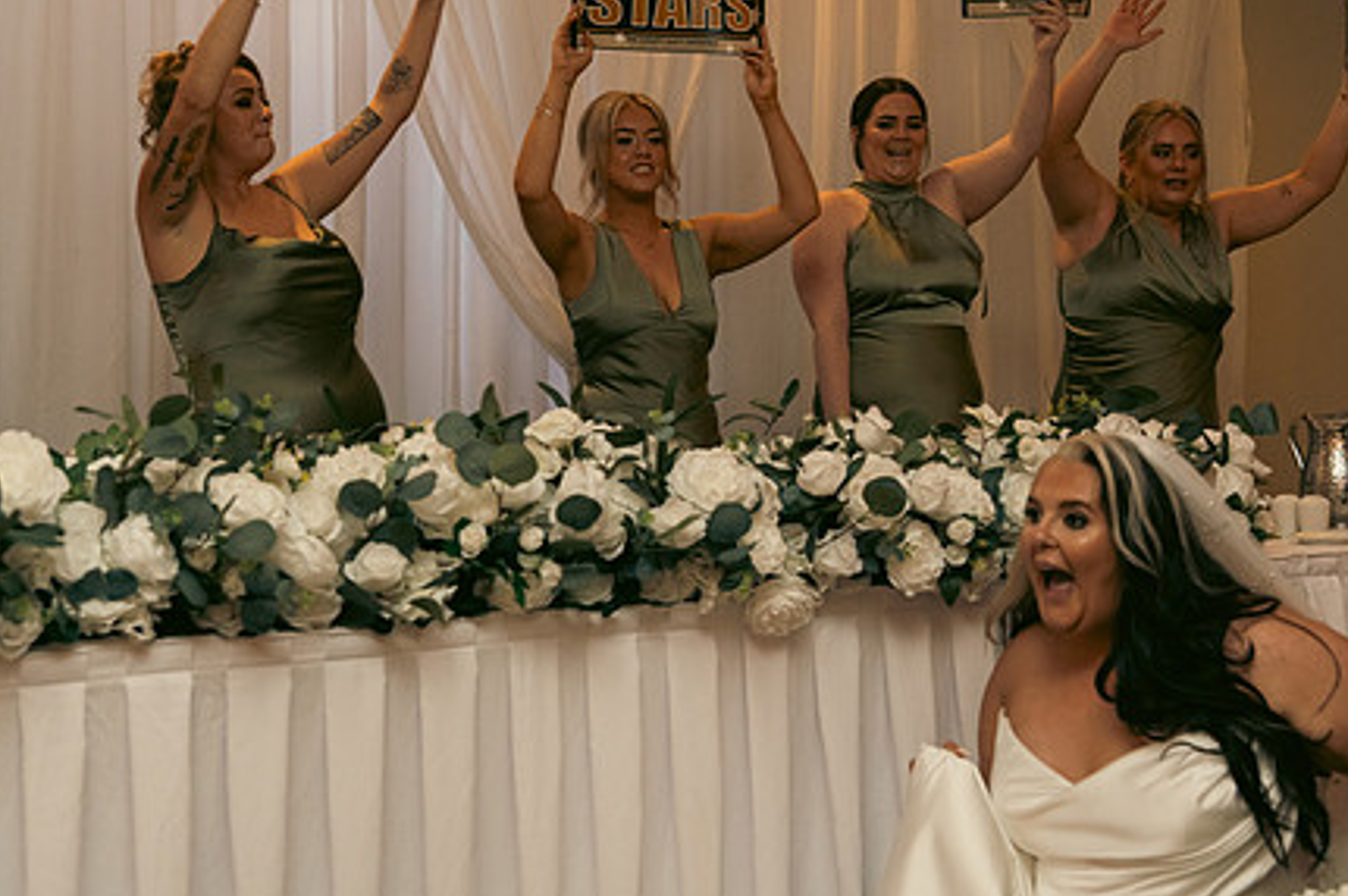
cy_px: 296
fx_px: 2020
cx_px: 640
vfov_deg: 24.9
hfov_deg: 36.9
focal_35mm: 54
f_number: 3.5
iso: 2500
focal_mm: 40
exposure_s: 1/160
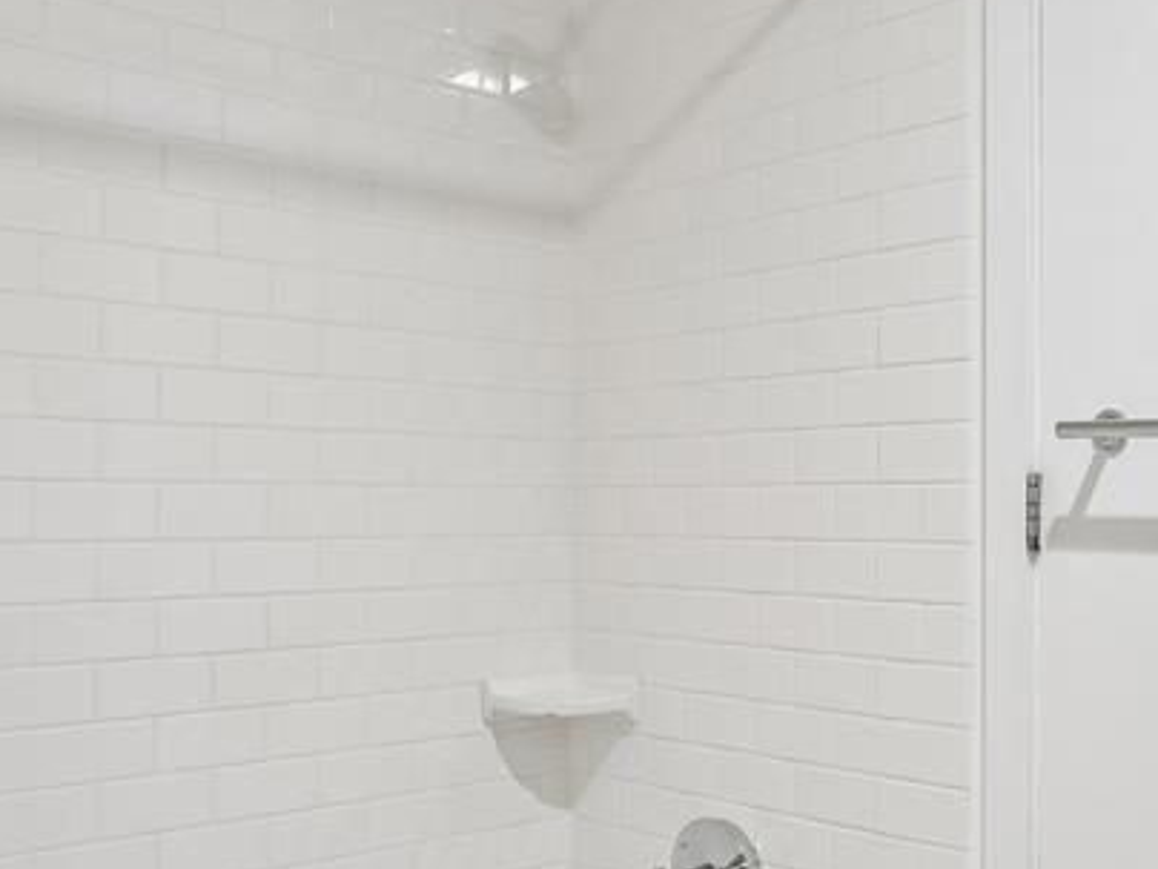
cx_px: 817
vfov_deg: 36.5
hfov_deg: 46.7
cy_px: 571
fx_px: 1305
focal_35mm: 39
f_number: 8
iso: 400
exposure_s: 1/13
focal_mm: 16
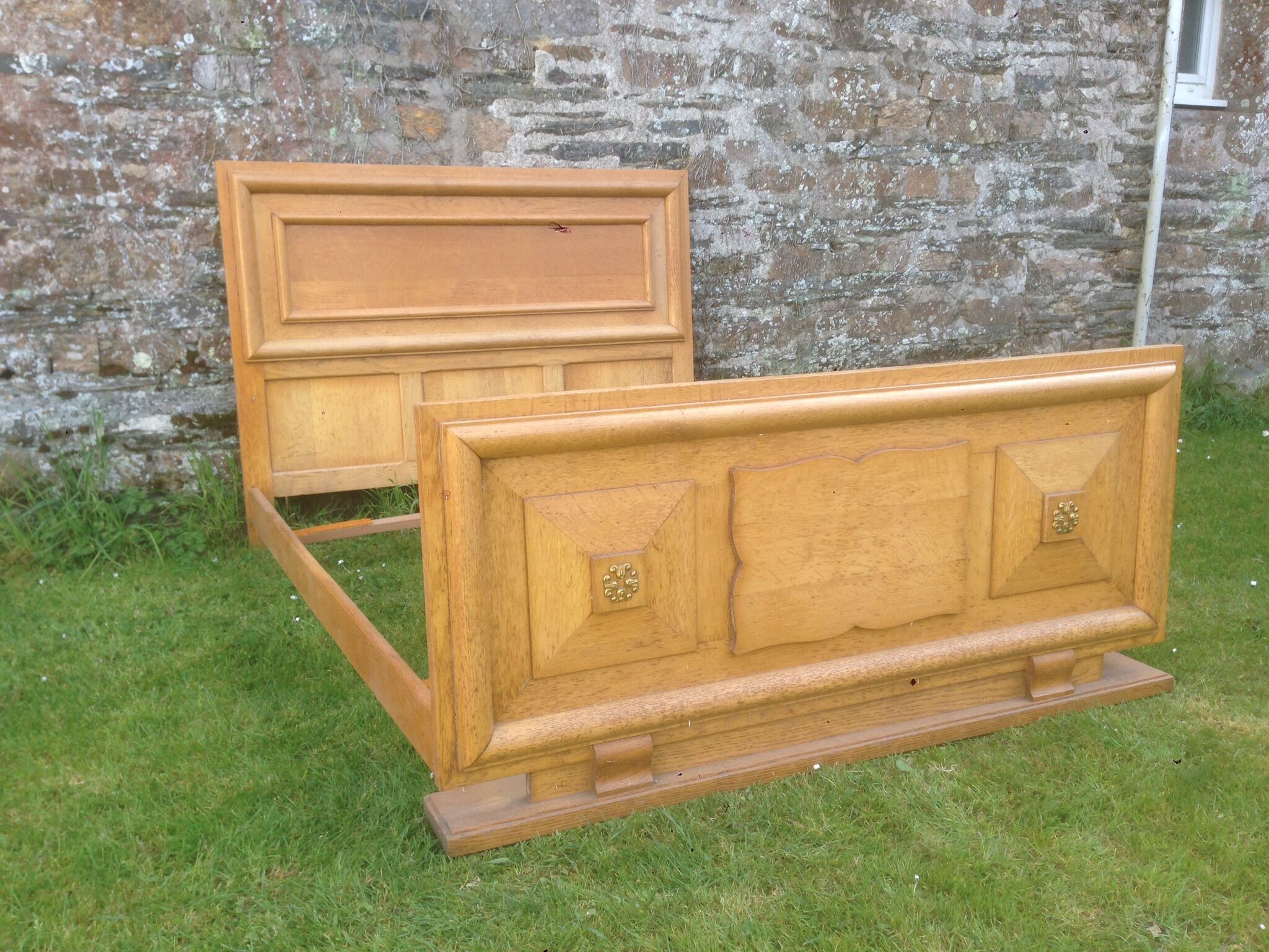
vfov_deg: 42.9
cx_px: 634
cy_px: 476
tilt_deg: -14.6
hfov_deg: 55.4
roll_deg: -1.2
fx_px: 1210
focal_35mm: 33
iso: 50
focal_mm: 4.12
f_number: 2.4
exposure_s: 1/188
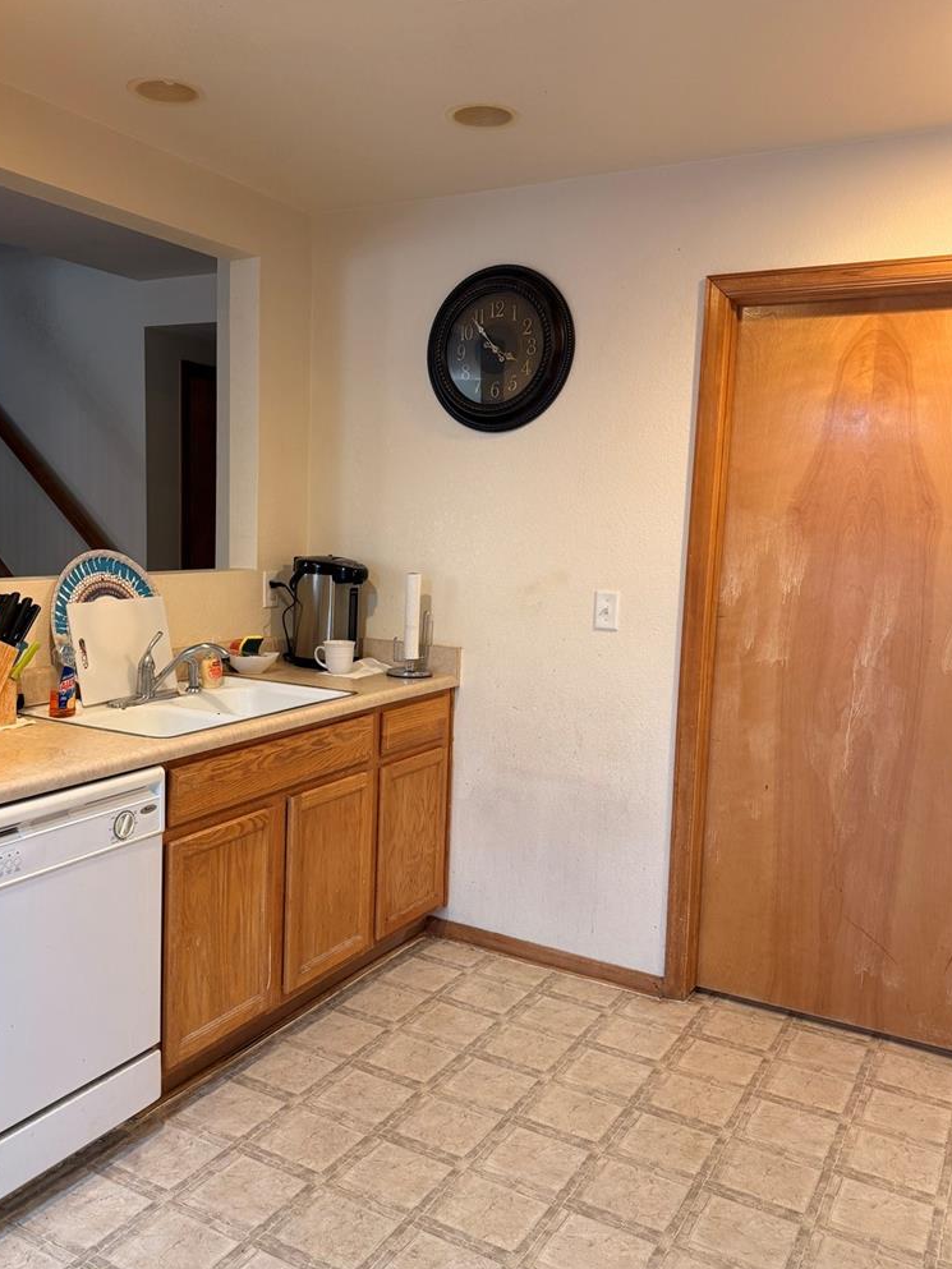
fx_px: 1063
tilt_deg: -6.3
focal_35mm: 29
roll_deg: -2.1
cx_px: 396
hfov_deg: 48.0
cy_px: 636
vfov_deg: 61.7
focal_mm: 6.76
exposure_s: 1/60
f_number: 1.78
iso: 160
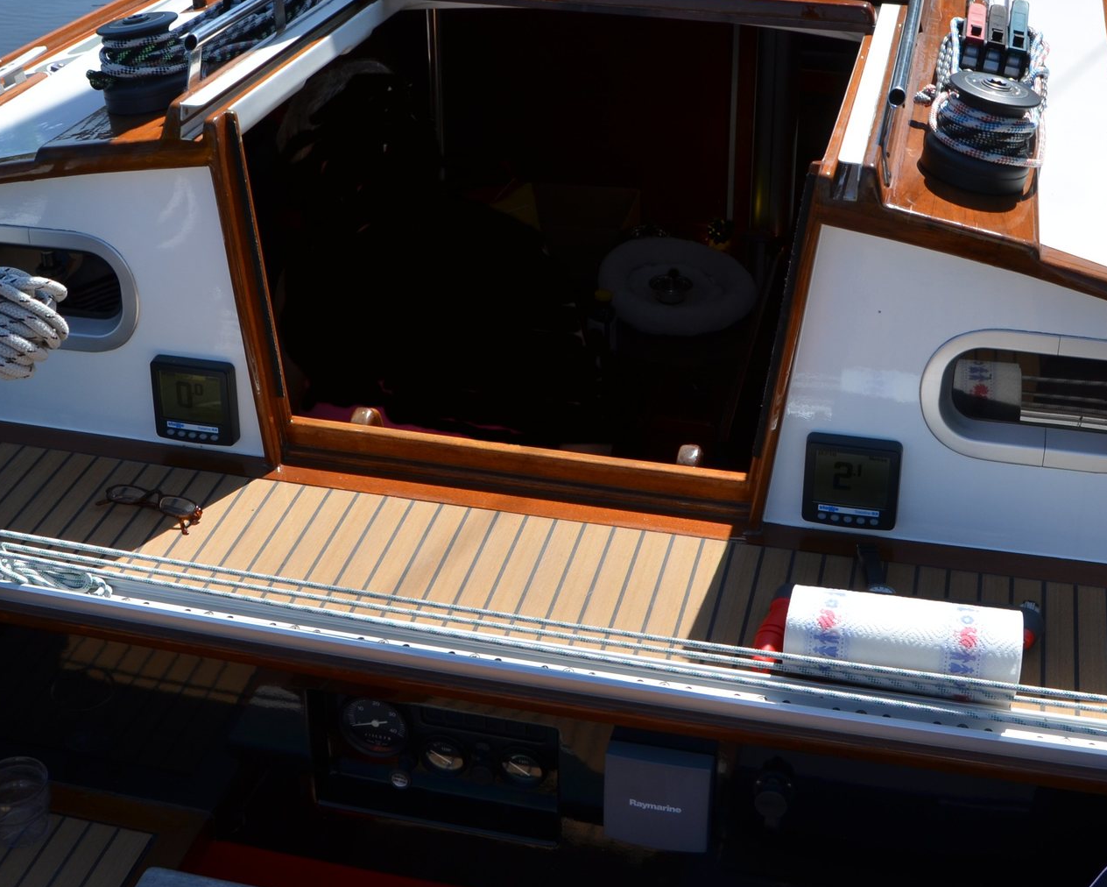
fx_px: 1639
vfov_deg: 29.9
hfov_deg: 37.3
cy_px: 242
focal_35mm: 50
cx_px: 554
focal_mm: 18
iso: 100
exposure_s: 1/250
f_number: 8
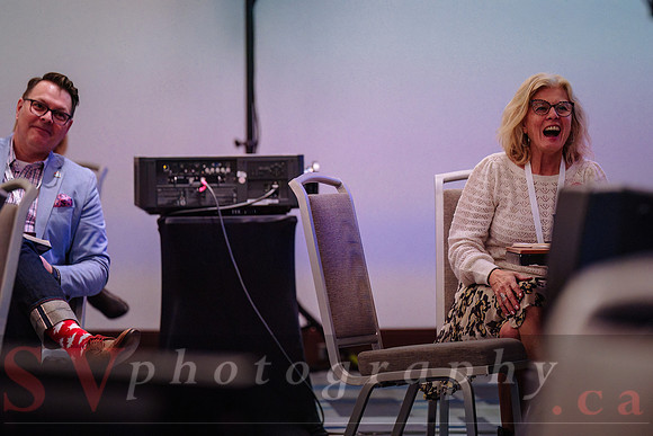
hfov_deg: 9.0
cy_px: 187
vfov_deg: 6.0
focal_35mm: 228
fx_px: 4139
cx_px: 372
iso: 2500
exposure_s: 1/200
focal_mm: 200
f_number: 2.8
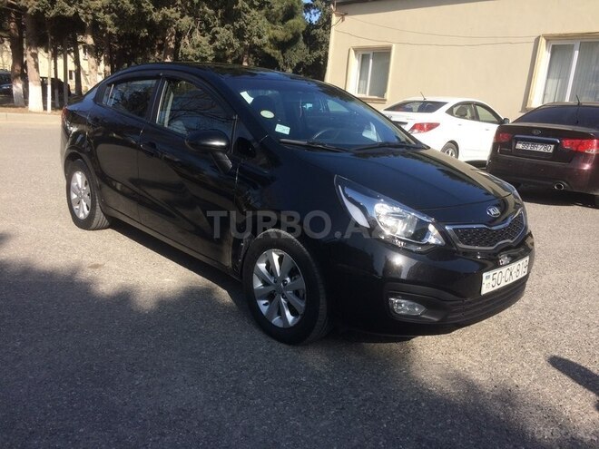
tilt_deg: -14.2
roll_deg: -4.1
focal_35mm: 29
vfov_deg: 48.2
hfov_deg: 61.7
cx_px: 300
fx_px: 502
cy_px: 224
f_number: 2.2
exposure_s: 1/1520
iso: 32
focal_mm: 4.15
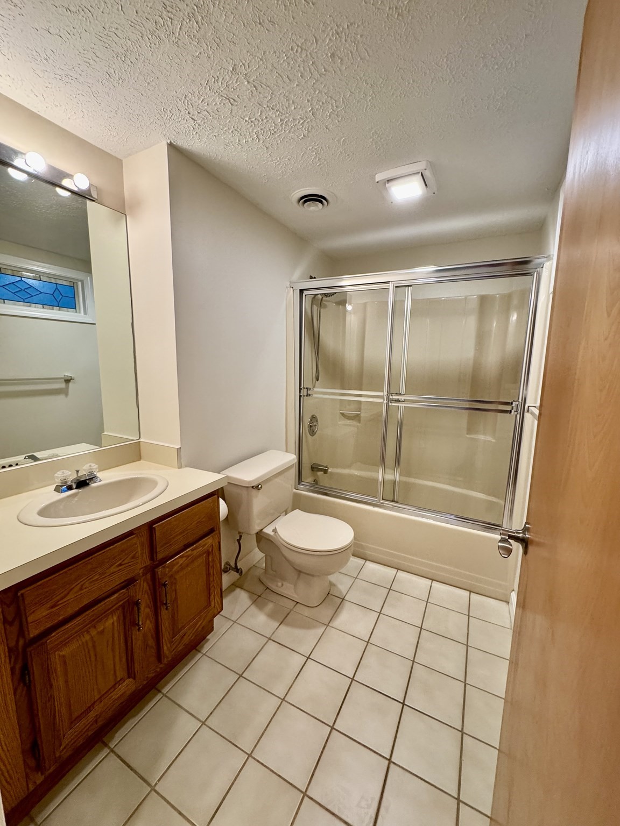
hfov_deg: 85.7
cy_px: 413
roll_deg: -0.5
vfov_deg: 102.1
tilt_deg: -8.3
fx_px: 334
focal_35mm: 14
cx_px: 310
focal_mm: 2.22
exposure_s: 1/120
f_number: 2.2
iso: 250
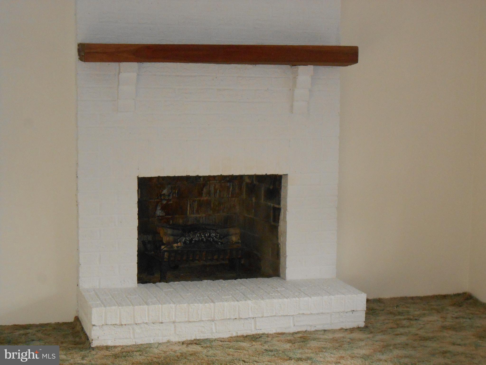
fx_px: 885
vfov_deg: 23.3
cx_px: 243
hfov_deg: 30.7
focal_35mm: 63
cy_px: 182
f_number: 5.6
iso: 500
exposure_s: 1/60
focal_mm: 11.3
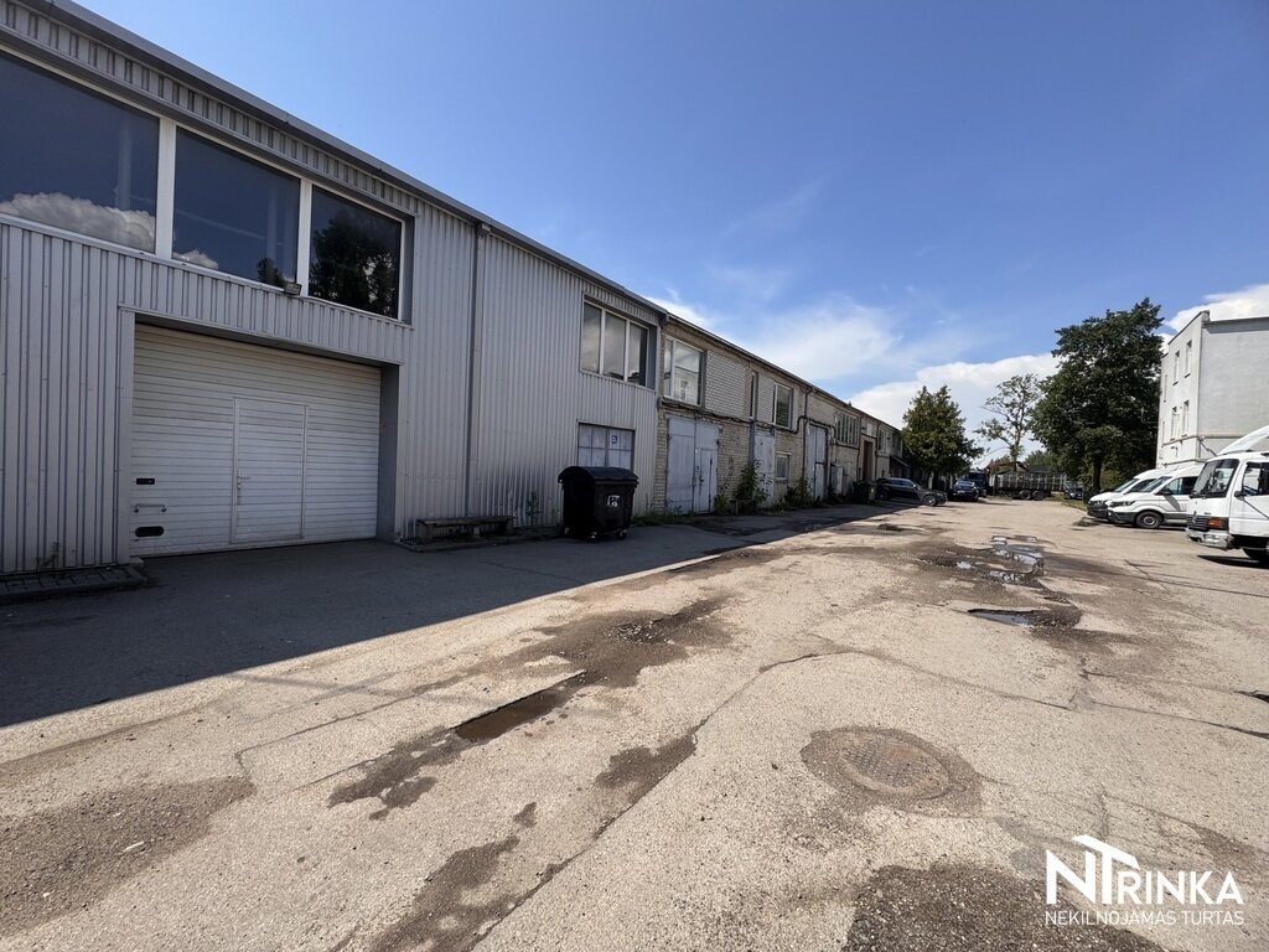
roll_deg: -2.2
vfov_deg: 85.7
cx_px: 634
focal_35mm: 14
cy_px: 476
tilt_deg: -0.5
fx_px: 513
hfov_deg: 102.1
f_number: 2.2
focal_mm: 2.22
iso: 50
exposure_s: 1/1370
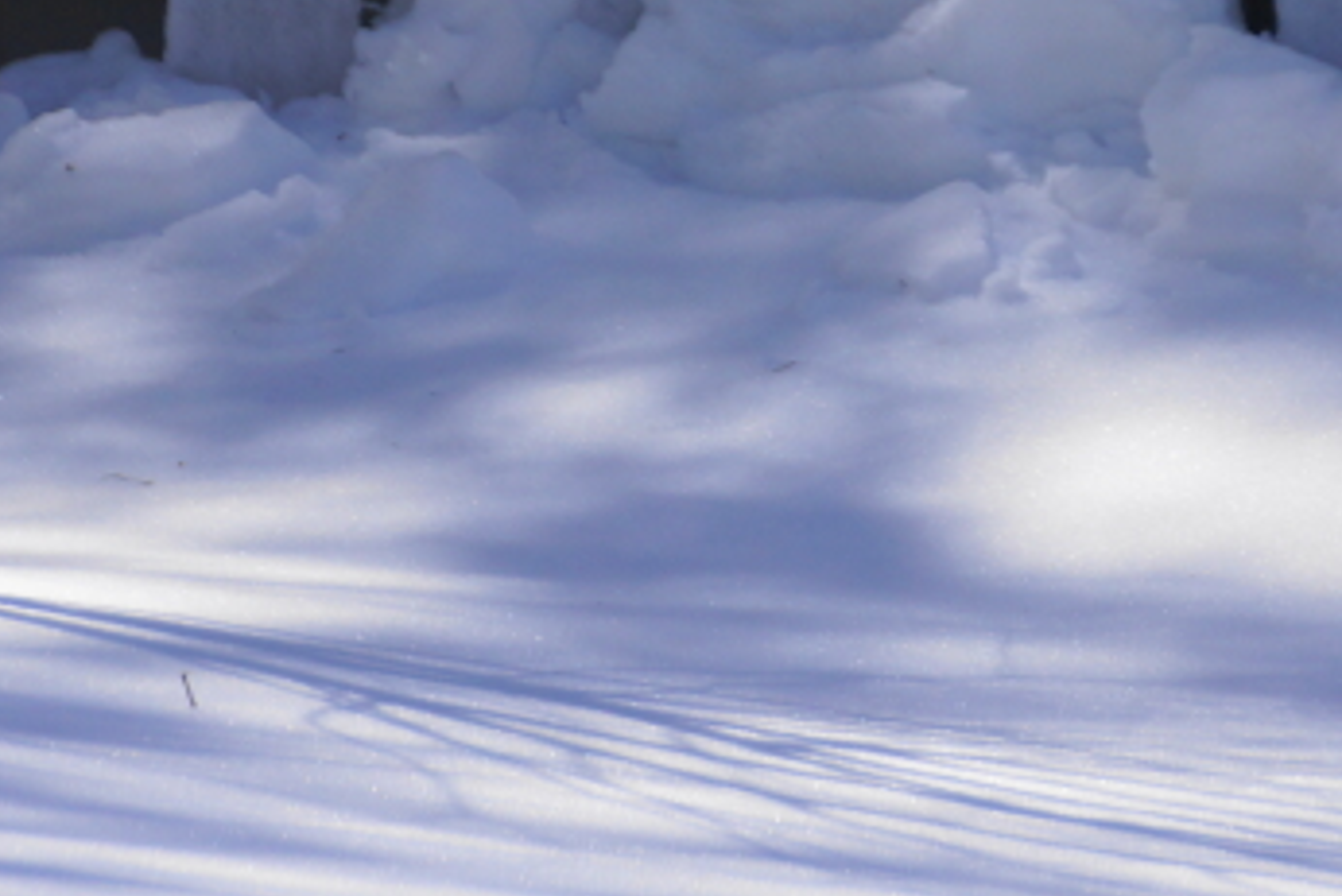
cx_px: 954
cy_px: -244
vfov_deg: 2.9
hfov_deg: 4.3
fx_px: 17788
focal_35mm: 477
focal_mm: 110
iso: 100
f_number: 6.3
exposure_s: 1/200
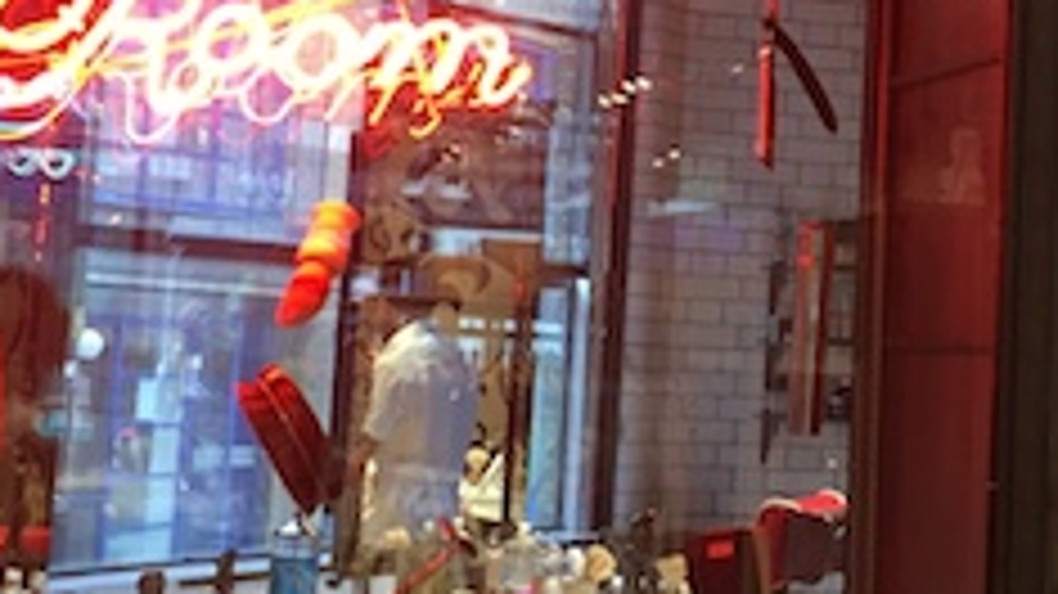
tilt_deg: +6.5
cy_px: 112
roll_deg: -3.1
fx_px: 2412
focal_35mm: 86
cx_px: 842
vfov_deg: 14.0
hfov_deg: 24.4
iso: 64
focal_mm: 4.15
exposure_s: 1/33
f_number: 2.2
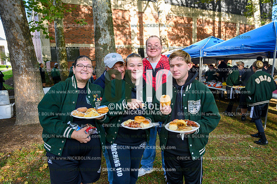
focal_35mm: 26
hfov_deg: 68.4
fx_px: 204
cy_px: 92
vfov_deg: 48.7
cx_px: 138
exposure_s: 1/1250
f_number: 5
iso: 2500
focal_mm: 26.5
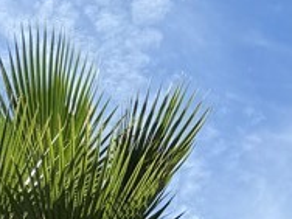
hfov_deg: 14.8
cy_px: 610
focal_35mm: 131
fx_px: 1105
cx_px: 6
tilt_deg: +13.4
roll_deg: -0.2
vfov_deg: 9.4
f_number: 1.78
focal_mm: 6.76
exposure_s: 1/2801
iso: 80
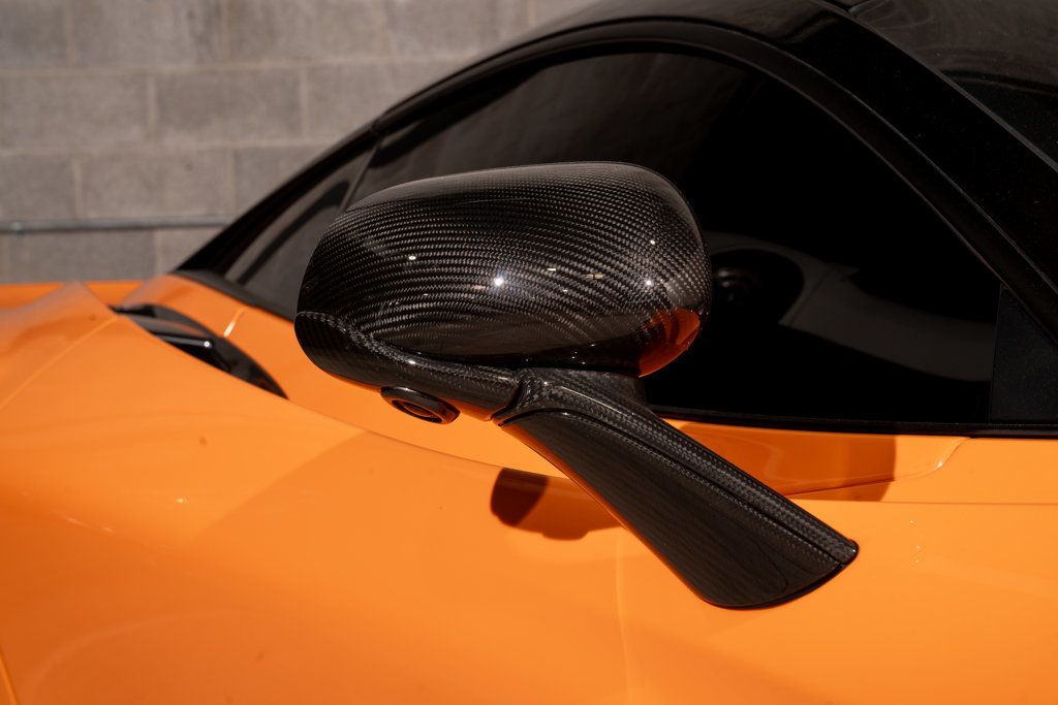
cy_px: 352
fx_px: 2057
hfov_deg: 28.8
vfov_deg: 19.5
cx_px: 529
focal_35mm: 70
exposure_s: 1/50
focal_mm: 70
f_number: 11
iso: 320
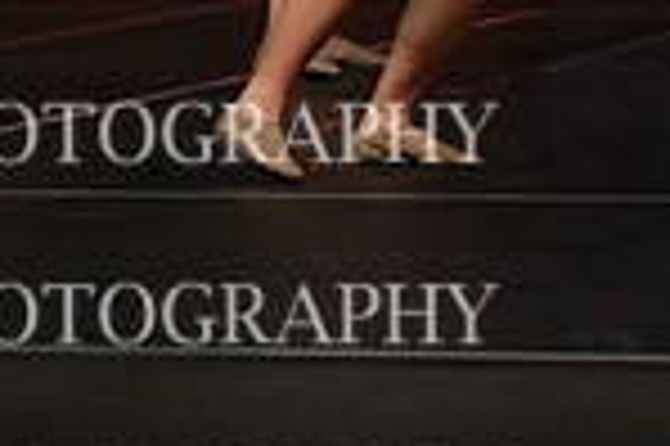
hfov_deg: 5.9
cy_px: -320
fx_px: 6507
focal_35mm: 350
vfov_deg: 3.9
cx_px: -153
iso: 6400
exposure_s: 1/1000
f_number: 4
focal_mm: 60
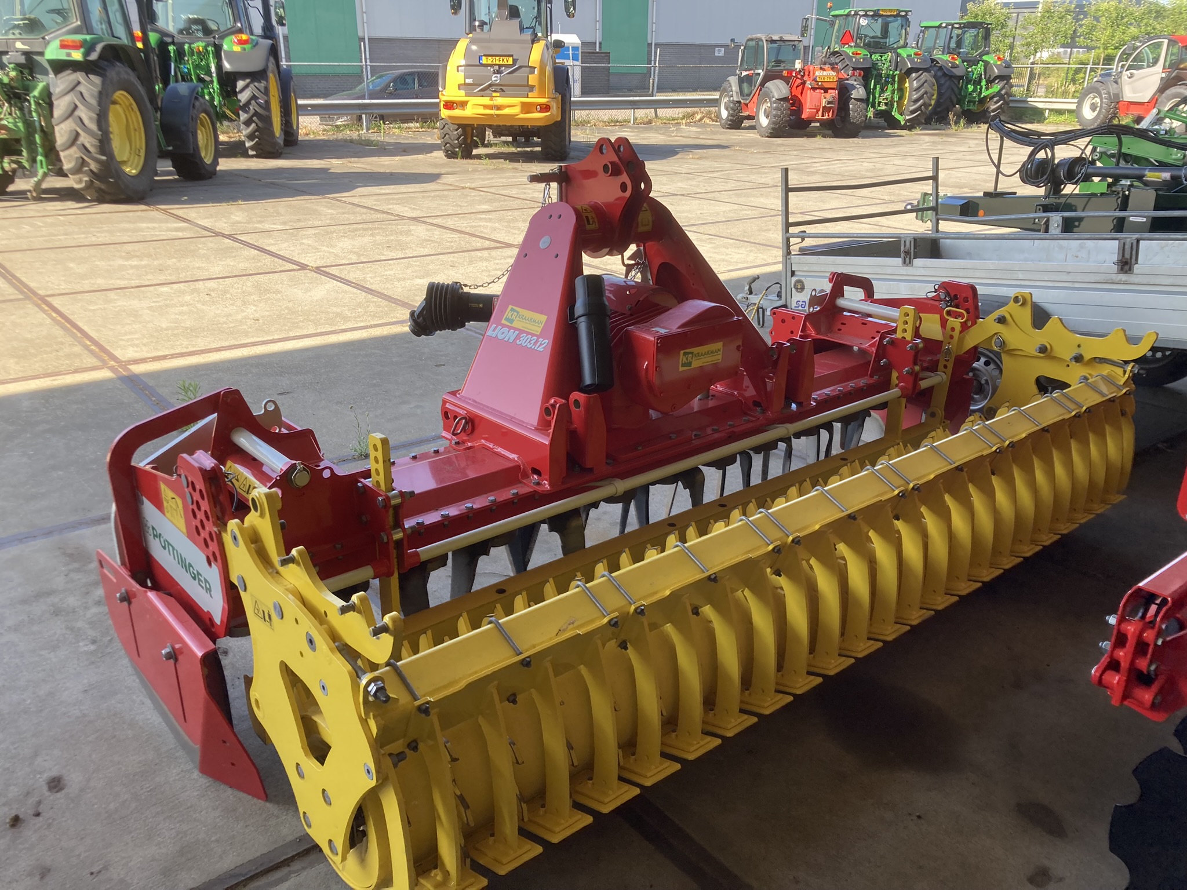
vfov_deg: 49.7
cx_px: 594
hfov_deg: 63.4
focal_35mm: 28
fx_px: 960
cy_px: 445
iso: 20
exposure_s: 1/216
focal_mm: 3.99
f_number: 1.8
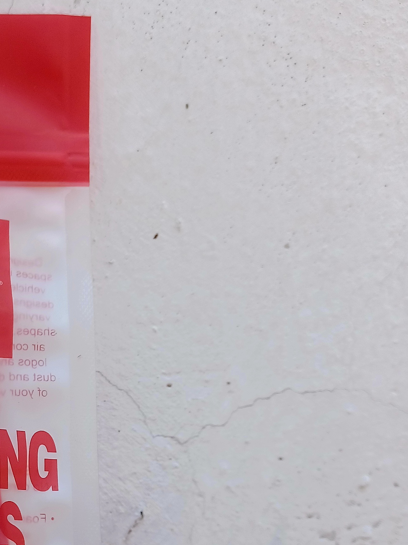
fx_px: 911
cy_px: 436
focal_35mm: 58
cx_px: -18
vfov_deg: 32.3
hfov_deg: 23.9
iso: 64
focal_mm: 4.6
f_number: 1.8
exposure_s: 1/101
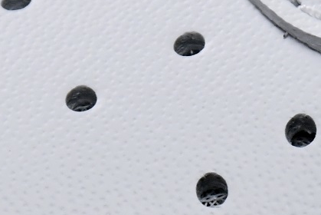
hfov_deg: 2.1
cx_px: 140
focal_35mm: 976
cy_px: 374
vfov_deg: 1.4
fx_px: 8708
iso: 1600
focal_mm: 140
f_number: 14
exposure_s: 1/125
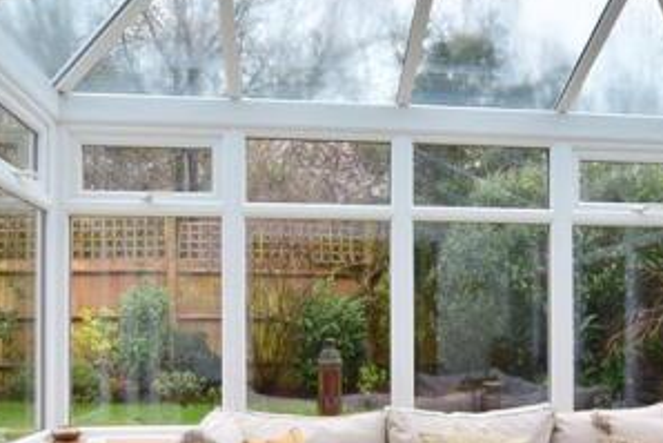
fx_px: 608
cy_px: 328
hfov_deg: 57.1
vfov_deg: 39.0
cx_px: 358
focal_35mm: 33
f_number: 5.6
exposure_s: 1/125
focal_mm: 10
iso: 200
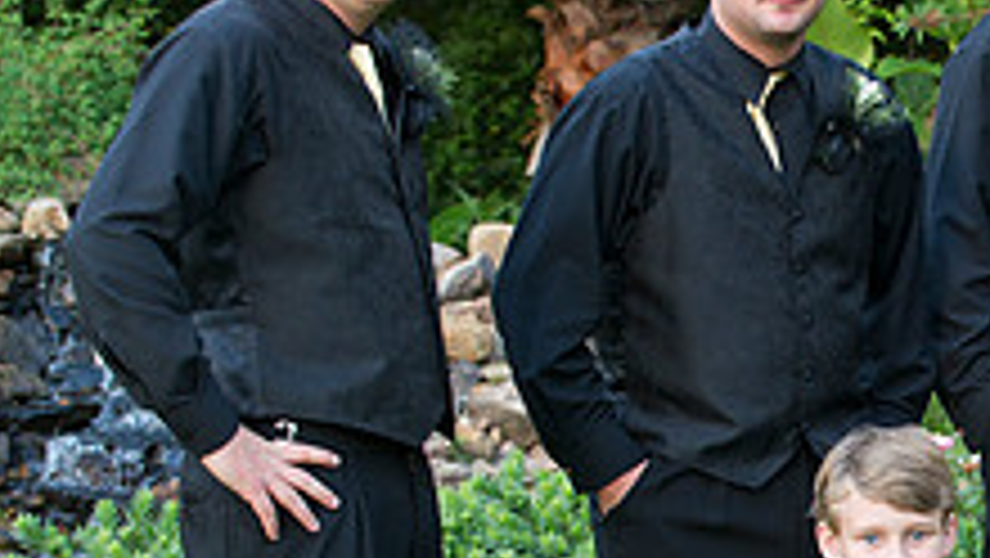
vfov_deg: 5.5
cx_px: 994
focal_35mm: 221
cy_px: 500
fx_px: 5804
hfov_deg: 9.7
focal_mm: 80
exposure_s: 1/200
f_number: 4.5
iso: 800
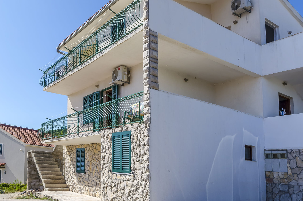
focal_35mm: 33
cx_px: 194
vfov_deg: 39.8
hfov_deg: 56.5
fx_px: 277
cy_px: 102
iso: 100
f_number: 10
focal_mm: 14
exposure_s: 1/320
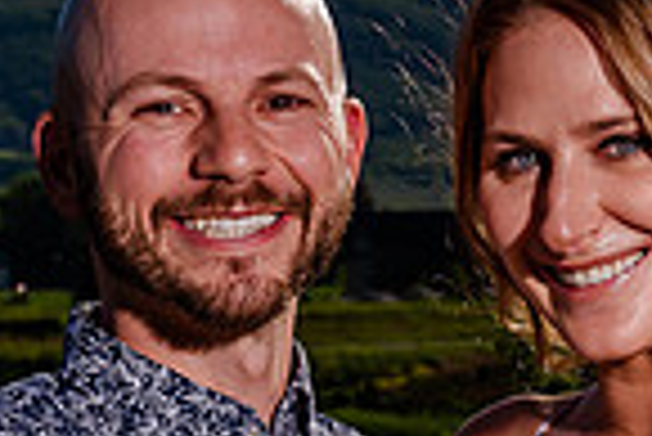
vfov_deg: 5.5
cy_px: 458
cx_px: 451
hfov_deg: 8.2
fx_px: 4550
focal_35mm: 251
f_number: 10
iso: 160
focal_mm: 52
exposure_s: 1/400
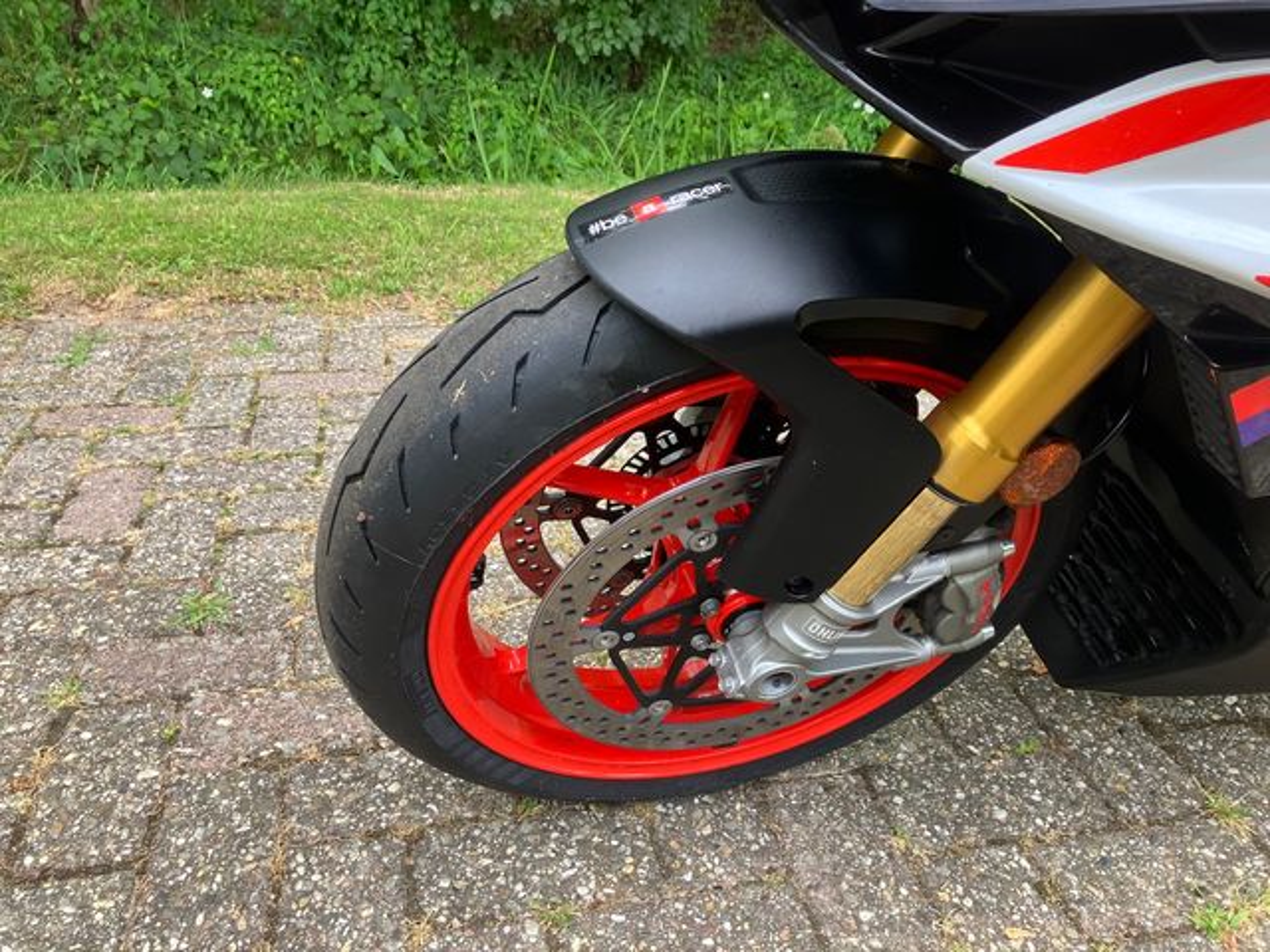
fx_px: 1027
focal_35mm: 28
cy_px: 476
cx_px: 635
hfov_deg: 63.4
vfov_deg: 49.7
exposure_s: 1/131
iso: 25
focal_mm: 3.99
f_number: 1.8
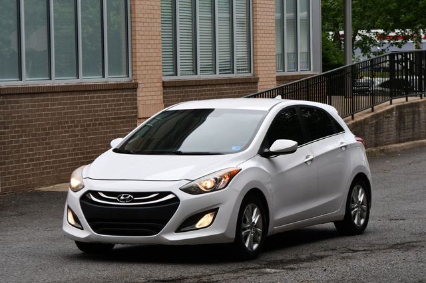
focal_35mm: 135
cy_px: 142
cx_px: 213
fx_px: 1597
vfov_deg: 10.1
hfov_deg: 15.2
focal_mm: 90
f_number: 6.3
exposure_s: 1/250
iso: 200
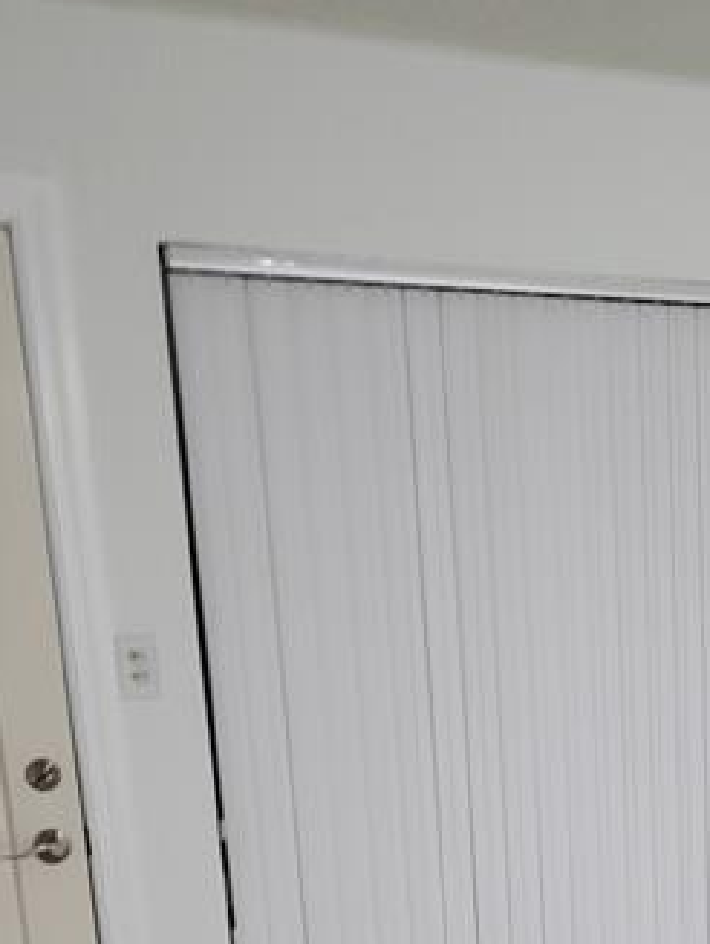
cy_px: 1016
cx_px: 710
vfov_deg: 28.9
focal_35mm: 61
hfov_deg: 23.1
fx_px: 1665
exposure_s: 1/40
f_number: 1.8
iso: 640
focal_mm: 5.4
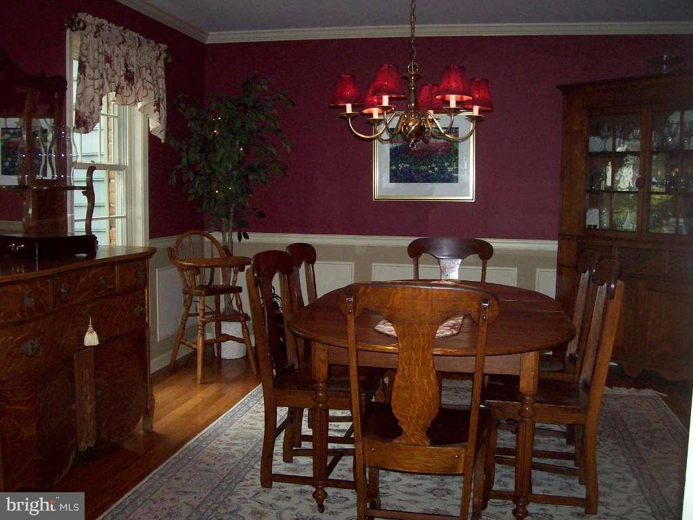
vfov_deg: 39.7
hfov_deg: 51.4
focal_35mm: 36
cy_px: 260
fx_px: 721
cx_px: 346
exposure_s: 1/64
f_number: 2.7
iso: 140
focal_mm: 6
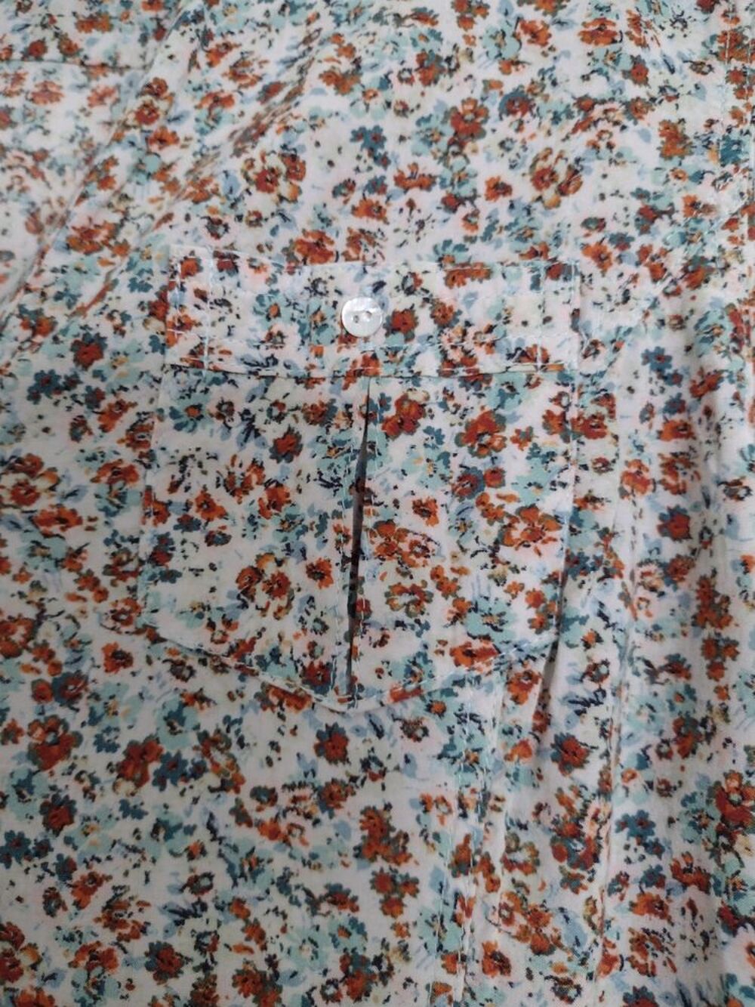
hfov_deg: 51.4
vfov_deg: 65.3
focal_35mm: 27
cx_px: 378
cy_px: 504
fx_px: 785
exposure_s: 1/50
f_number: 1.7
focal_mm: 4.71
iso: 922
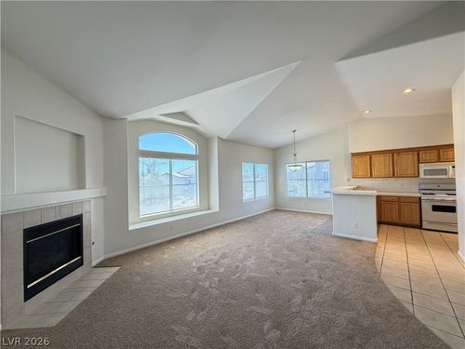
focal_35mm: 14
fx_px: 188
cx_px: 232
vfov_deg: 85.7
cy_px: 174
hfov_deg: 102.1
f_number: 2.2
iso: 320
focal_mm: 2.22
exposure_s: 1/120
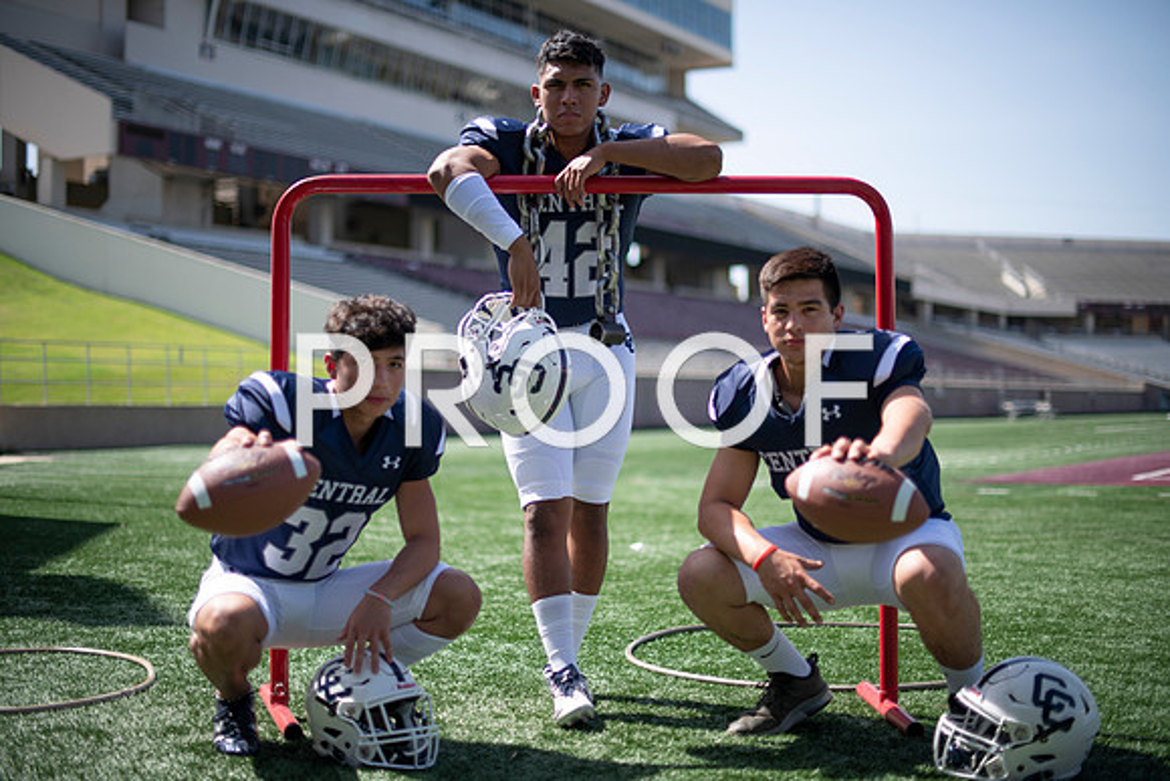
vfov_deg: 27.0
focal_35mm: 50
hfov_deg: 39.6
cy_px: 390
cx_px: 585
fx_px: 1625
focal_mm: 50
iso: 64
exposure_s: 1/2500
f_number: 1.4
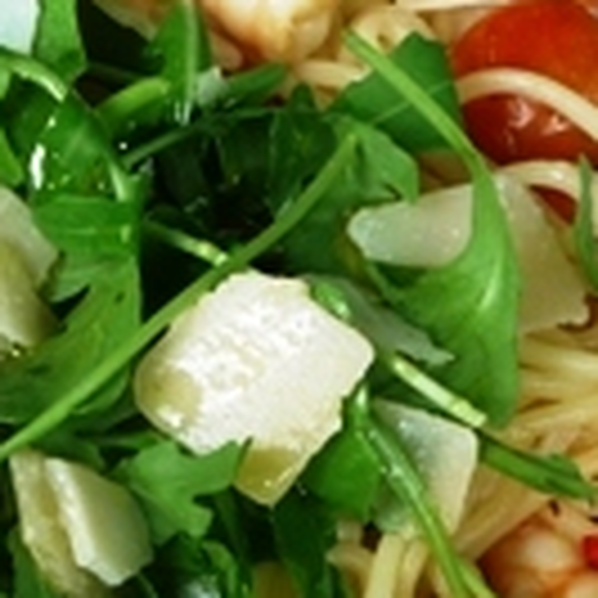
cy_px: 692
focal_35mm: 119
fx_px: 2326
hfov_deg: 14.6
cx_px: 103
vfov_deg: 14.3
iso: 100
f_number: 3.3
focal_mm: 4.7
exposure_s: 1/40
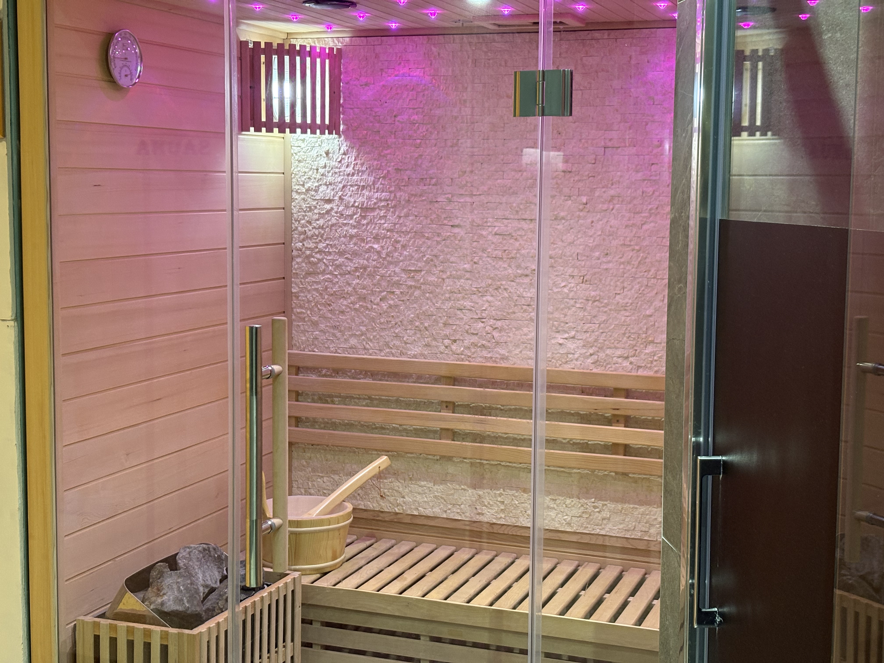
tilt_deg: -6.0
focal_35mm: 52
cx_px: 442
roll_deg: +0.6
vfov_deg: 28.0
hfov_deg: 36.8
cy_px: 332
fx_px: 1328
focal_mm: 5.96
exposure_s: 1/33
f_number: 1.6
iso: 160
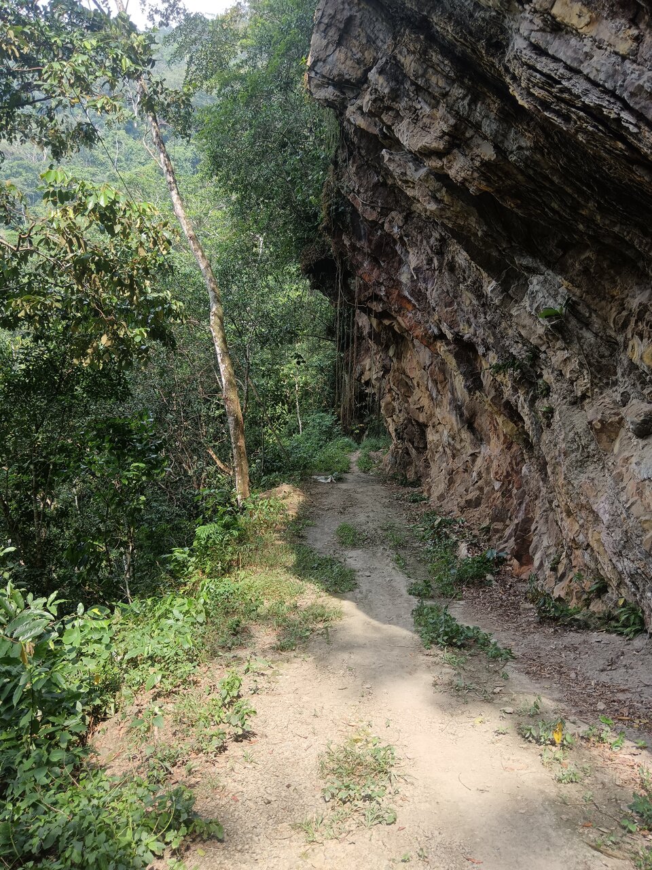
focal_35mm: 27
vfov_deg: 65.3
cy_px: 435
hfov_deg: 51.4
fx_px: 678
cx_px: 326
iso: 127
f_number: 1.9
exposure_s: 1/120
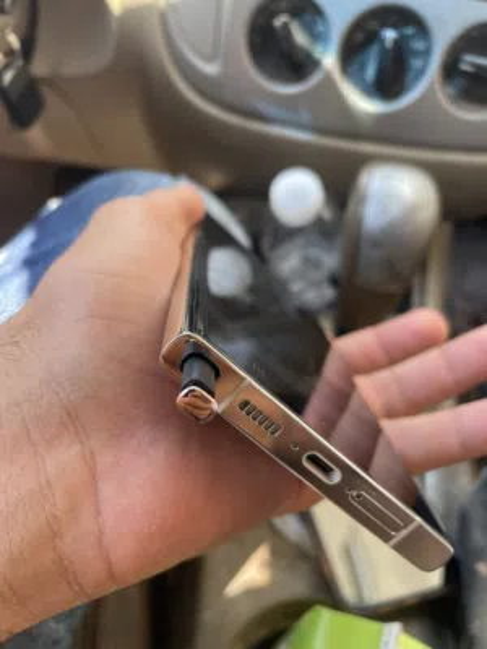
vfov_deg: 67.3
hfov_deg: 53.1
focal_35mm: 26
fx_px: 488
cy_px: 324
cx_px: 244
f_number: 1.6
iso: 40
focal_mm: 4.2
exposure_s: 1/121
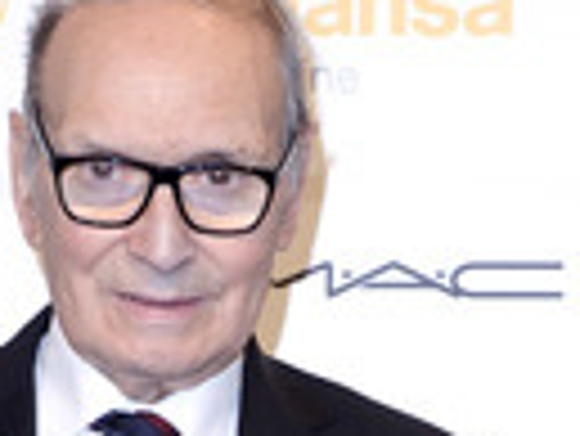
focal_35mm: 209
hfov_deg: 9.4
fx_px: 3505
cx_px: 137
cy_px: 787
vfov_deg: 6.9
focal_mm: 70
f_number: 6.3
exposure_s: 1/250
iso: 800
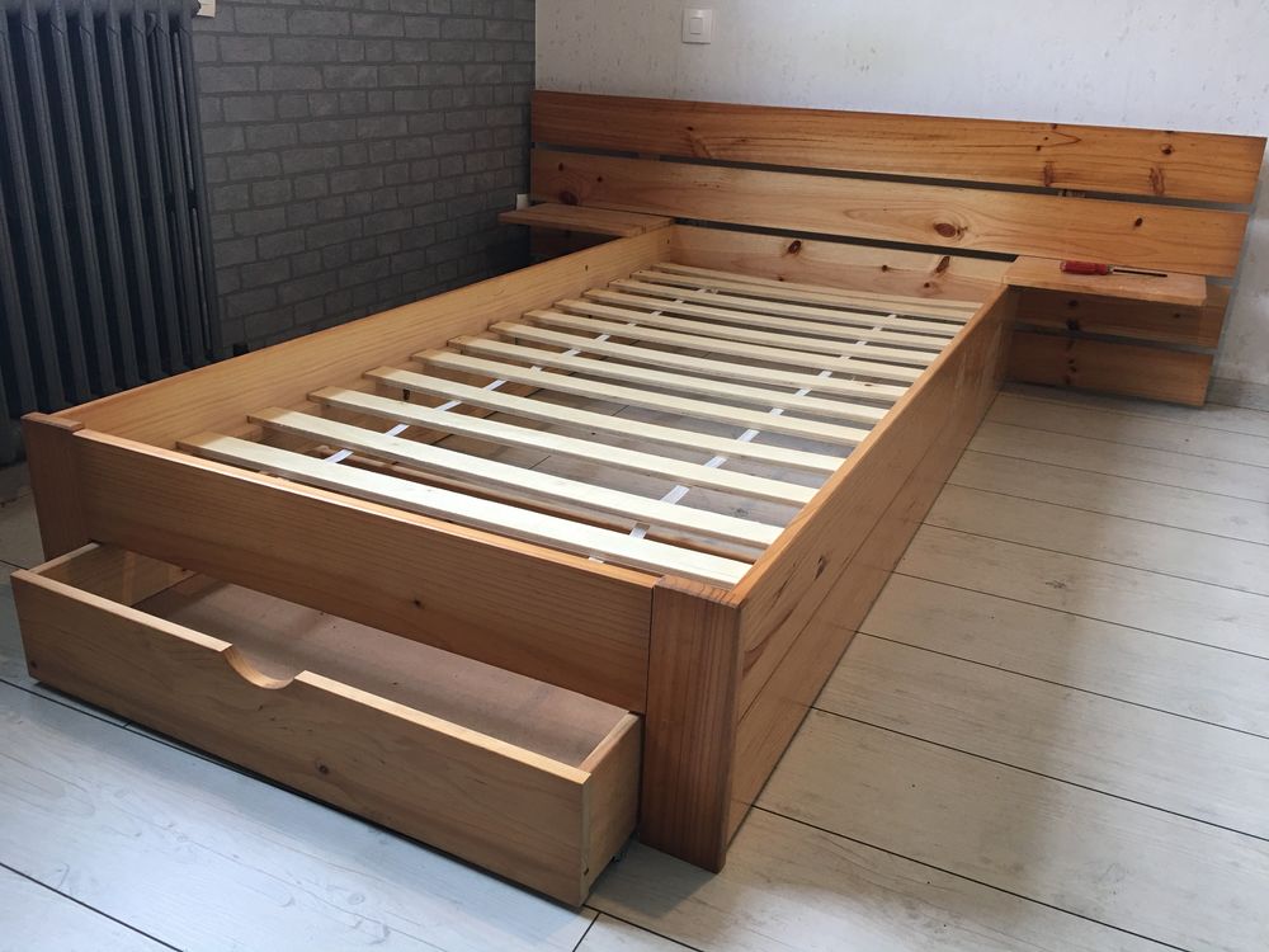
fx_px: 1063
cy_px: 476
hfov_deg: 61.7
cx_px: 634
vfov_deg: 48.2
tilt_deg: -21.5
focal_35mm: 29
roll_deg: -2.2
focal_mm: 4.15
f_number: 2.2
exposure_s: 1/33
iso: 50
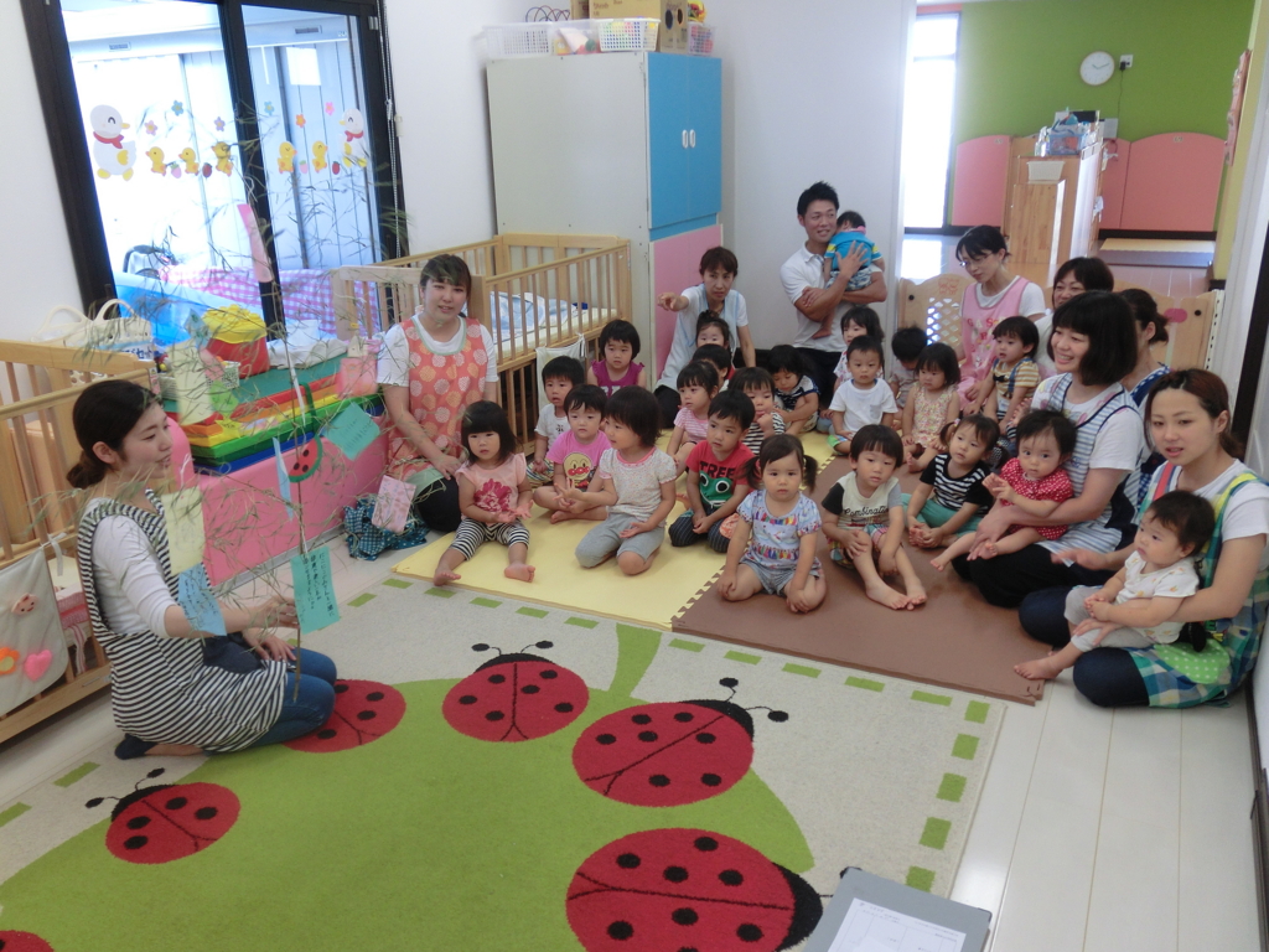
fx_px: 1026
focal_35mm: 28
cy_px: 476
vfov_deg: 49.7
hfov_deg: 63.4
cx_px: 634
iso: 125
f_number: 3
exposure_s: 1/60
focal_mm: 5
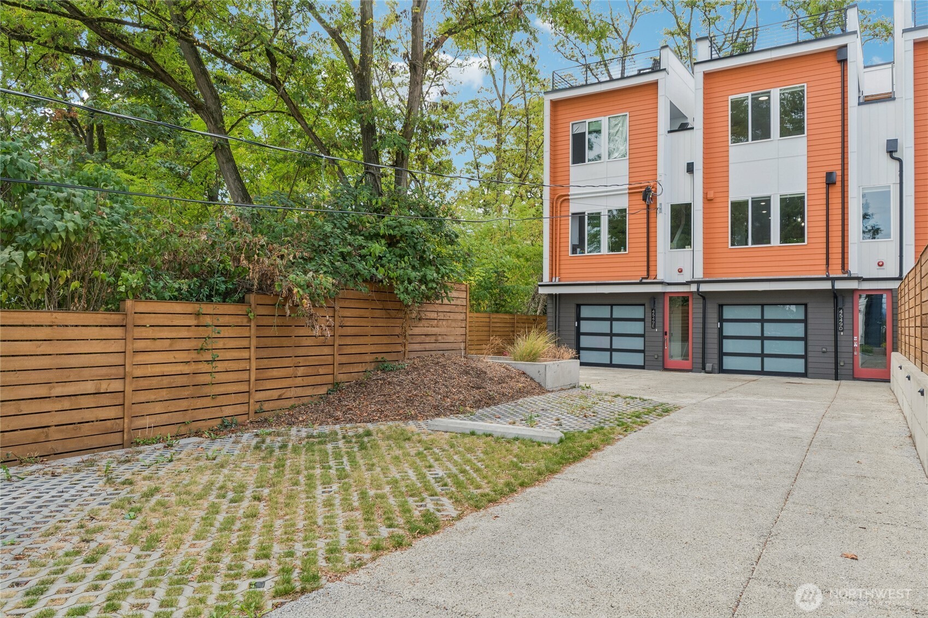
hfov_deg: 67.4
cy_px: 309
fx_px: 696
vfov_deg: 47.9
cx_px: 464
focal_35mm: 27
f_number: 9
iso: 250
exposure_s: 1/60
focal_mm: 18
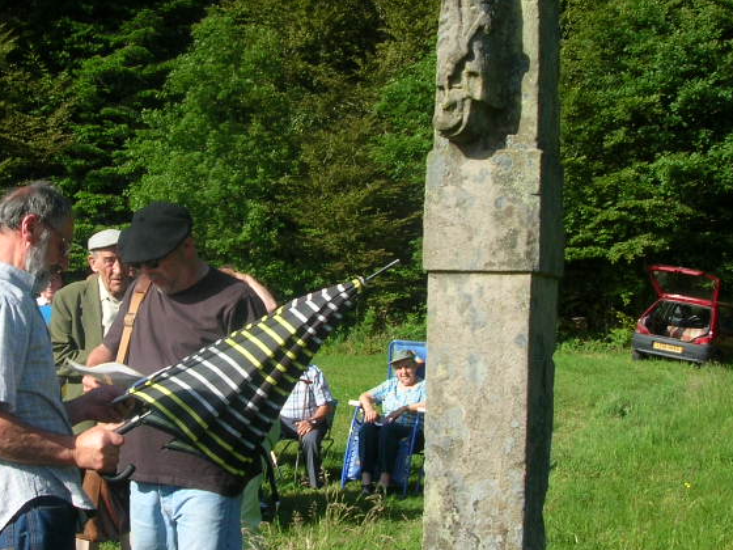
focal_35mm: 64
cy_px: 238
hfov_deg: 30.0
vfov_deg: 22.9
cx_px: 240
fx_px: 1355
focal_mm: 5.8
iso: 50
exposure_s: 1/190
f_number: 5.6
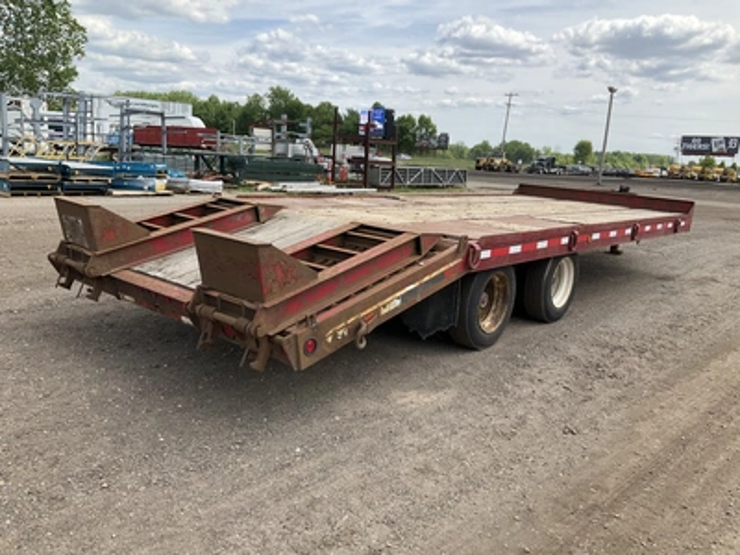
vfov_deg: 48.2
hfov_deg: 61.7
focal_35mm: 29
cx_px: 370
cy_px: 278
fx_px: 620
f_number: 1.8
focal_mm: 3
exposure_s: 1/1098
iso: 25
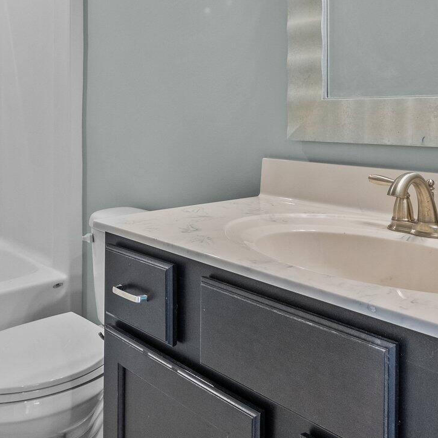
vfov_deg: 45.8
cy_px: 116
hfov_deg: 46.4
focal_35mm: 35
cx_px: 144
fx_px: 501
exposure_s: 1/8
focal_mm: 7
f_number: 4
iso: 400
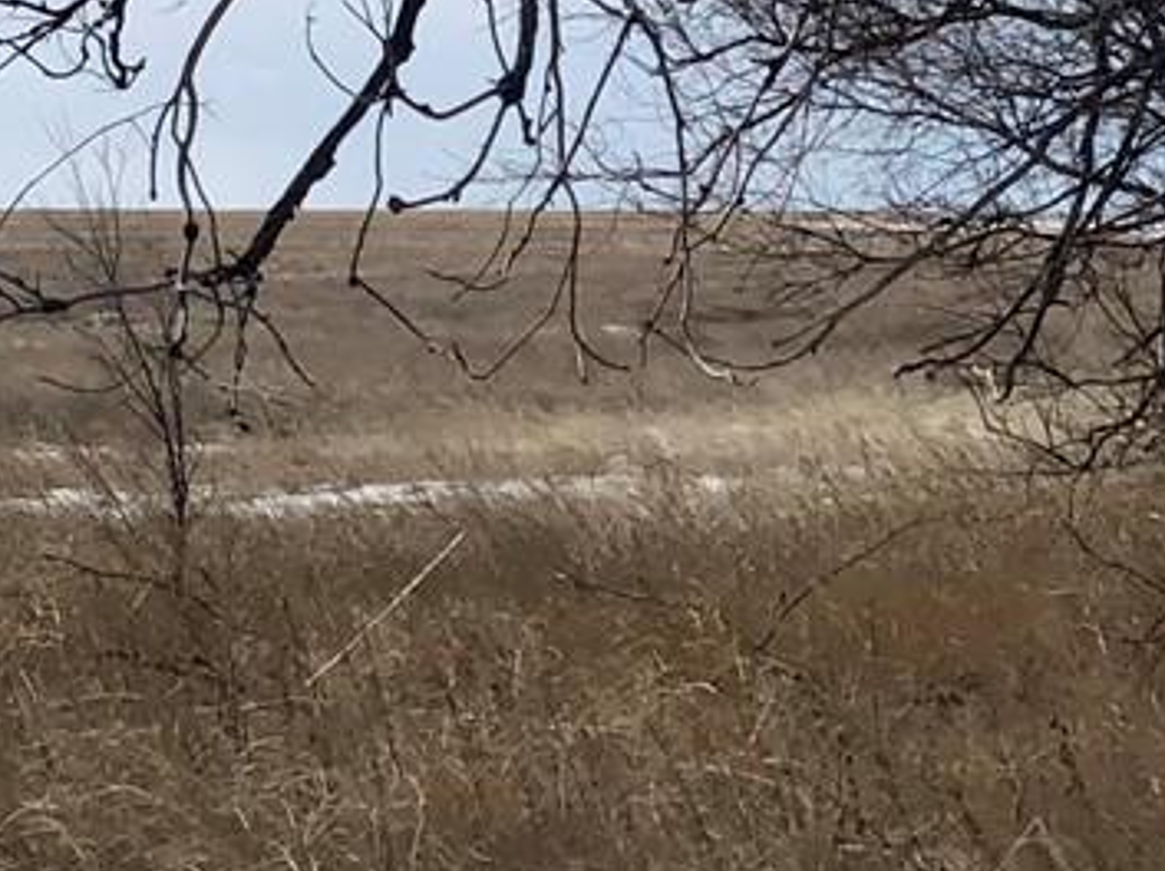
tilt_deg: +5.9
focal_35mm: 236
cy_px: -247
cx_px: -904
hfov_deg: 8.1
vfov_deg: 6.2
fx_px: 7934
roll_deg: +0.3
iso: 16
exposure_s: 1/4367
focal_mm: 6
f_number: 2.4
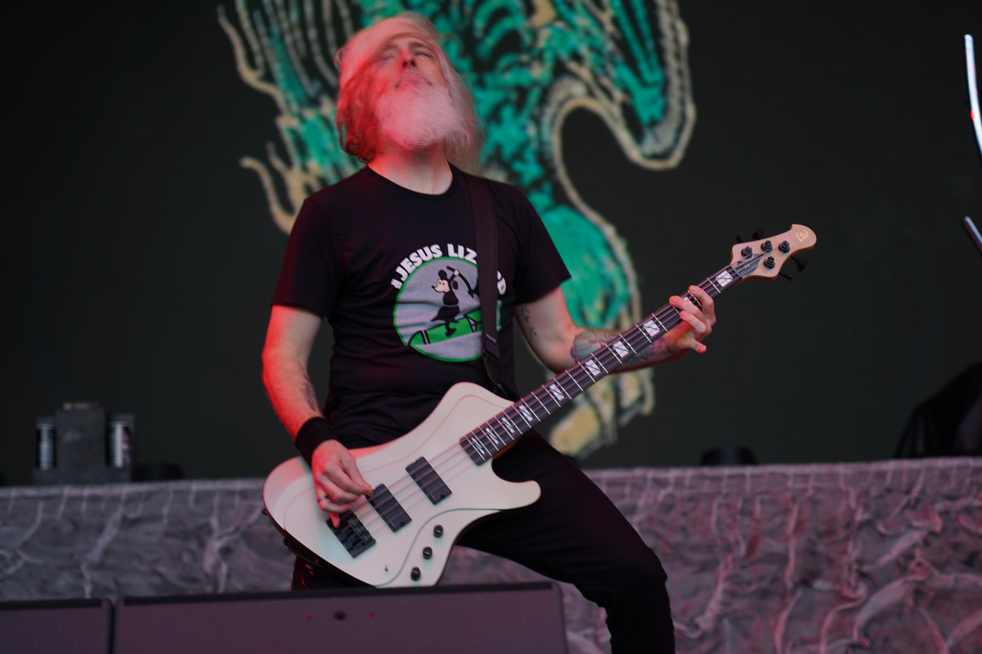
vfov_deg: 13.0
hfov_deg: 19.5
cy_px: 327
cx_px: 491
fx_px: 2864
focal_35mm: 105
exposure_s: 1/125
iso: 100
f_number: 4
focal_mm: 105
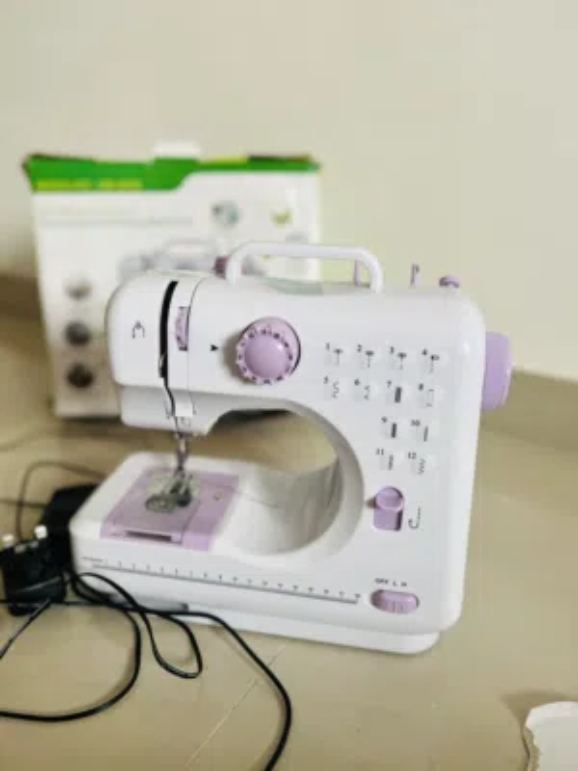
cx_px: 289
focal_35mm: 26
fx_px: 579
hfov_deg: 53.1
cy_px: 386
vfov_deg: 67.3
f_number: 1.5
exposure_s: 1/63
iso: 125
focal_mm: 5.7
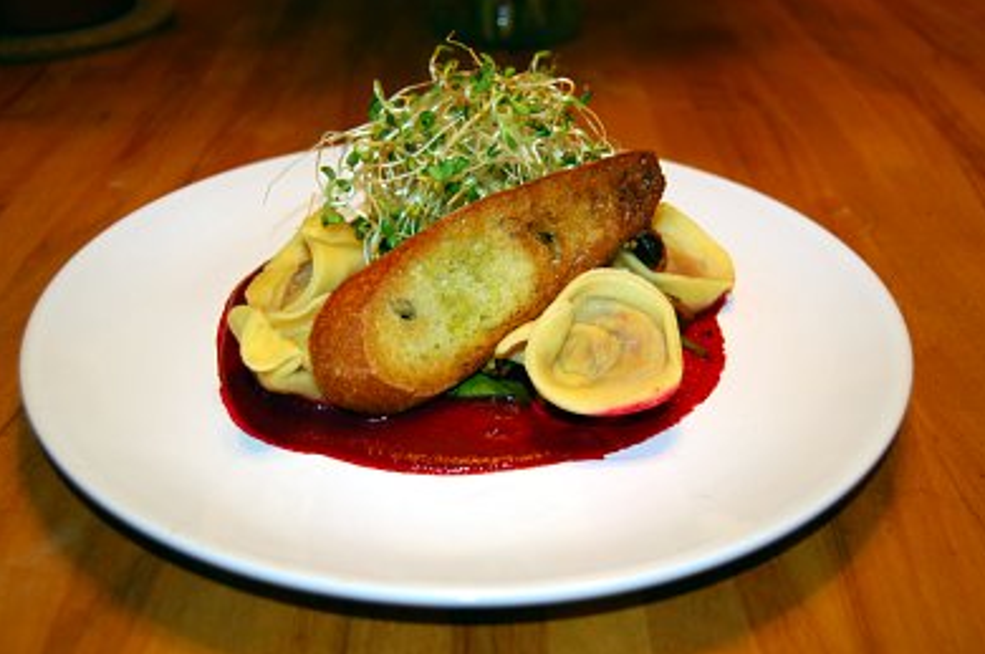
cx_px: 495
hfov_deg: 48.5
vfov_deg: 33.3
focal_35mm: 40
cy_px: 326
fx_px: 1093
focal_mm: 26
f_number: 4.2
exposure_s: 1/40
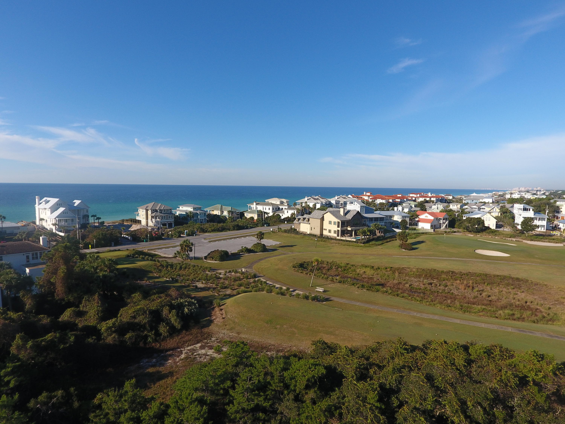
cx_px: 282
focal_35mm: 20
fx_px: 326
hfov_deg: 81.7
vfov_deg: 66.0
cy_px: 212
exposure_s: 1/914
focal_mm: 3.61
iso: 100
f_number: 2.8
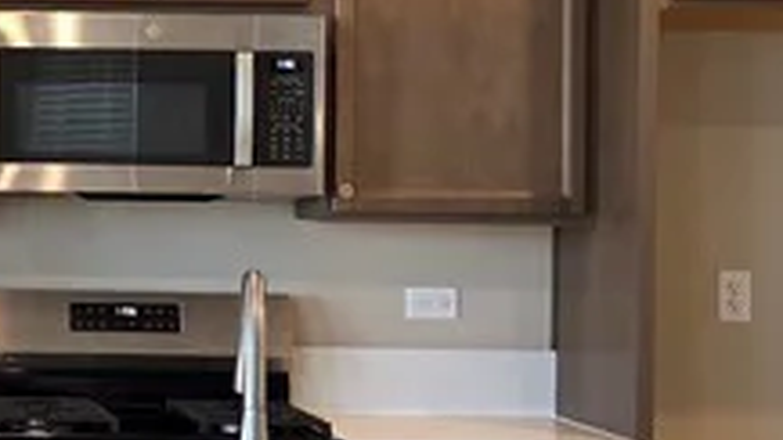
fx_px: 2450
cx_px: -173
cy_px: 159
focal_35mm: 118
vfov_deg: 10.3
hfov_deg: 17.3
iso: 160
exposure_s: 1/120
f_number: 1.7
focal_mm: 6.3
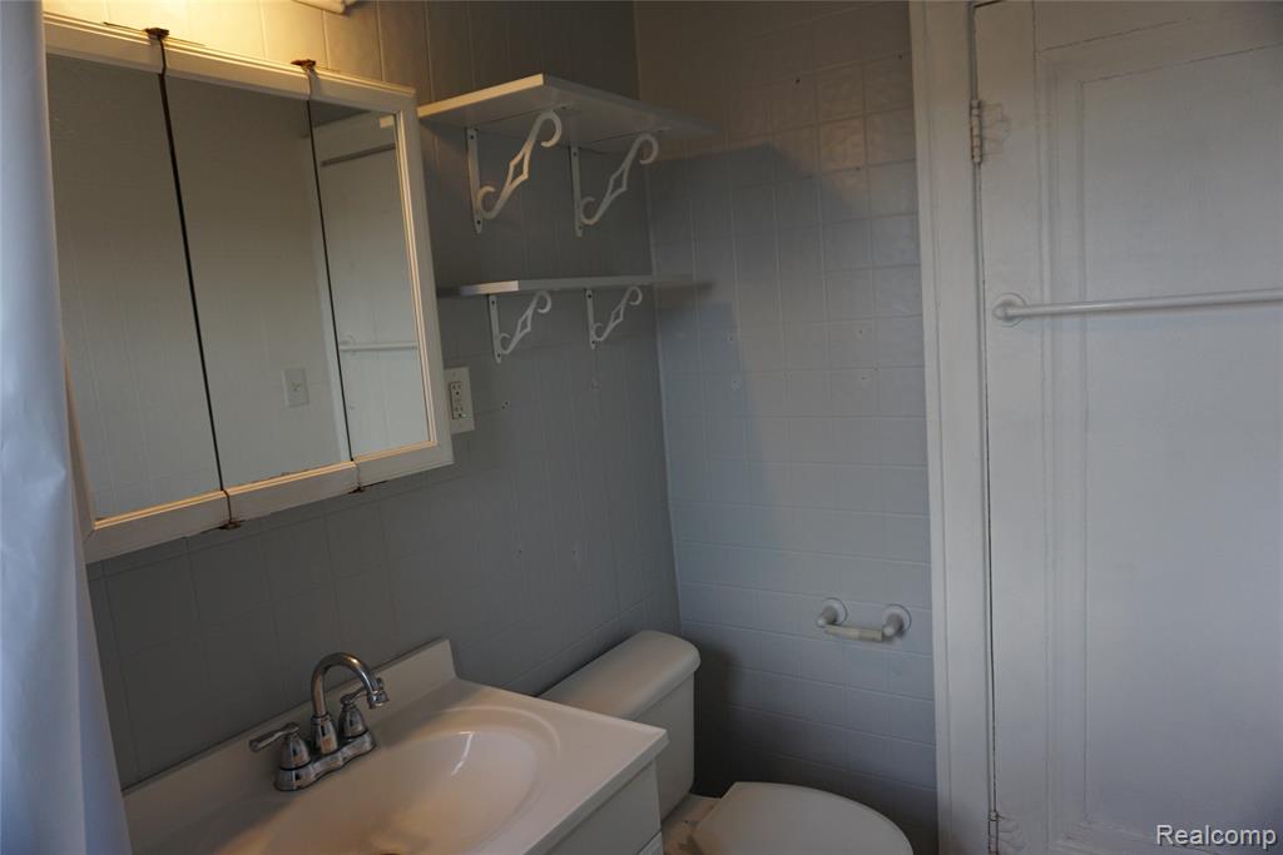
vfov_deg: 53.1
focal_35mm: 24
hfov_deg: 73.7
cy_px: 428
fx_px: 855
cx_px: 642
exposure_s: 1/160
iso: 400
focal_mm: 16
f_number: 4
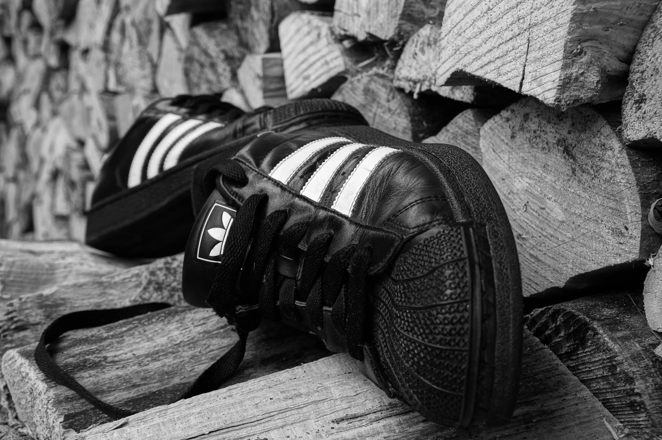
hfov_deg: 37.9
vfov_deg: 25.7
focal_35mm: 52
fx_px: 964
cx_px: 331
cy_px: 220
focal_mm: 35
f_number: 8
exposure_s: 1/25
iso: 100
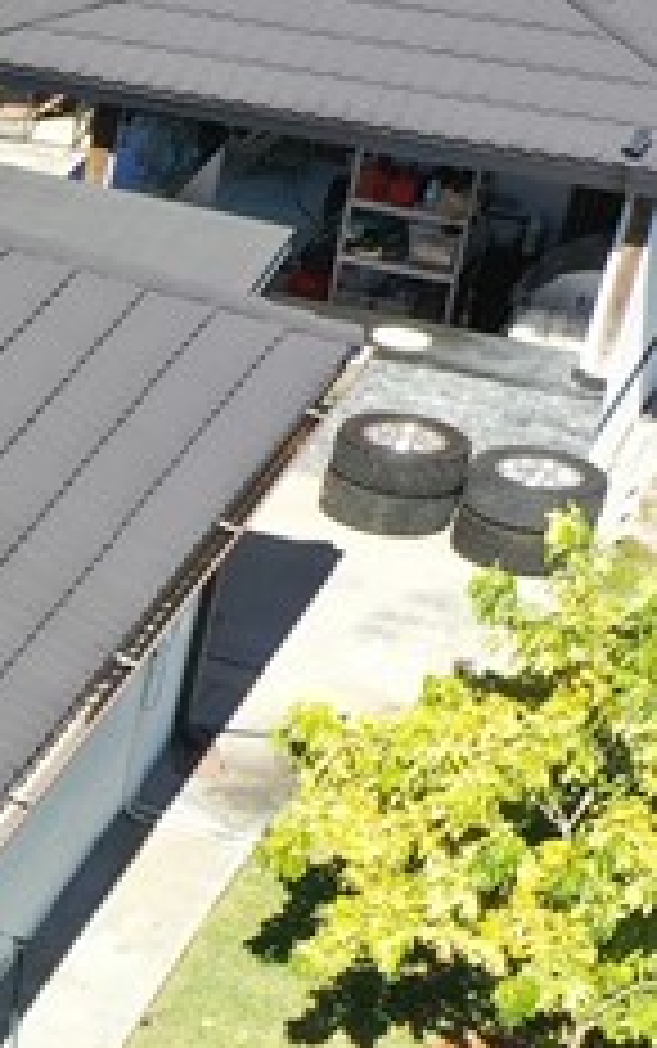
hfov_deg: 8.4
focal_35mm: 133
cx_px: -1278
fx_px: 3803
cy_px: 1039
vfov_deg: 15.4
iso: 100
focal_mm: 10.26
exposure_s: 1/320
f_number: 5
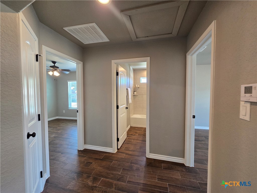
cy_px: 96
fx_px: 97
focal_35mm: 13
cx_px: 128
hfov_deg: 106.2
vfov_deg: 89.9
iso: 200
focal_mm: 2.2
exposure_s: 1/60
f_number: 2.2
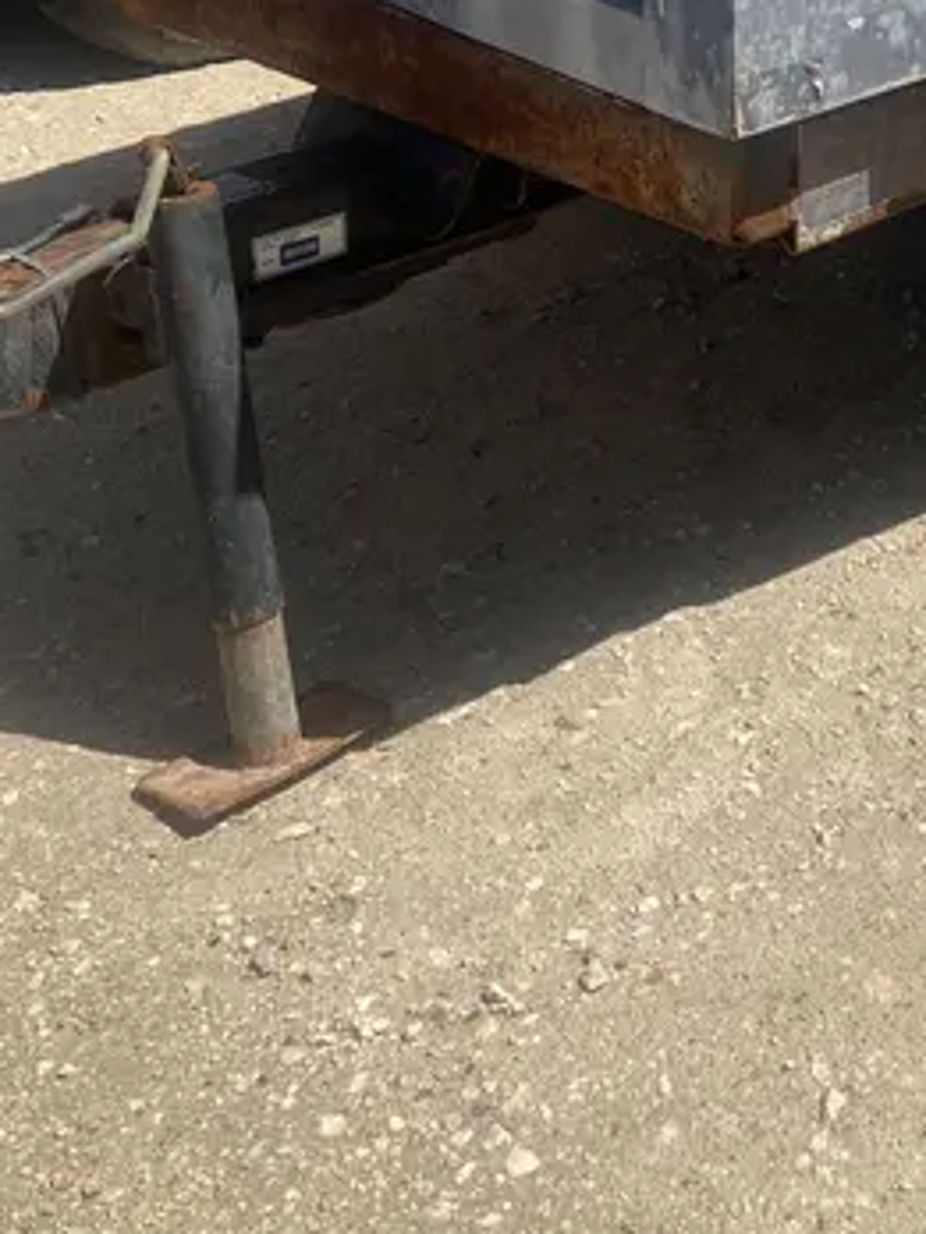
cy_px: 76
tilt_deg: -17.7
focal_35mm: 59
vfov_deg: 30.9
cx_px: 940
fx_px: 2104
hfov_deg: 23.7
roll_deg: -1.8
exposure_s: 1/3247
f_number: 1.8
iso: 32
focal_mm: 3.99
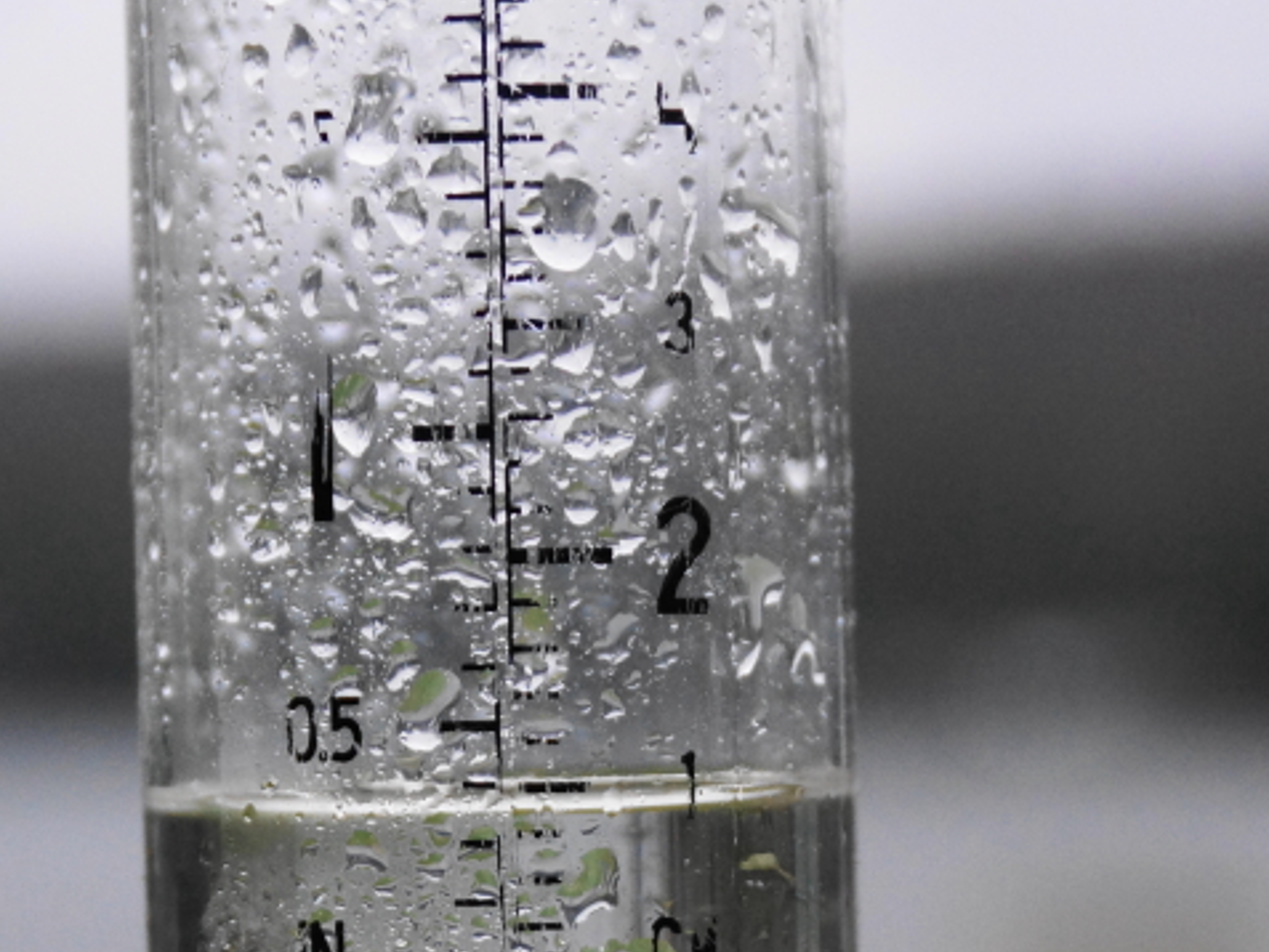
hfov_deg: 11.9
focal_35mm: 166
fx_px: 6087
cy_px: 846
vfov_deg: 8.9
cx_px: 475
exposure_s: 1/100
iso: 800
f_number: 5
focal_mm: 55
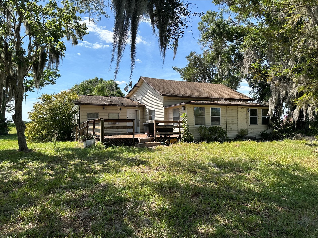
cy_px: 119
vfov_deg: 56.8
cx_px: 159
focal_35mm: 24
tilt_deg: +0.2
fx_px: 220
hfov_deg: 71.6
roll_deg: -0.2
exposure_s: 1/1916
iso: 80
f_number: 1.78
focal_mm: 6.86
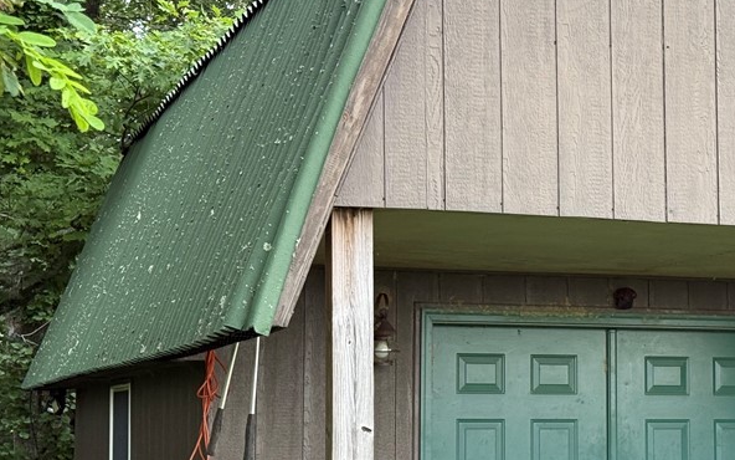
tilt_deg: +4.9
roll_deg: +0.3
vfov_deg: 14.8
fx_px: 1763
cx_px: 528
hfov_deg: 23.4
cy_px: 285
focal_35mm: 88
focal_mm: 6.76
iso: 160
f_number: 1.78
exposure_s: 1/60
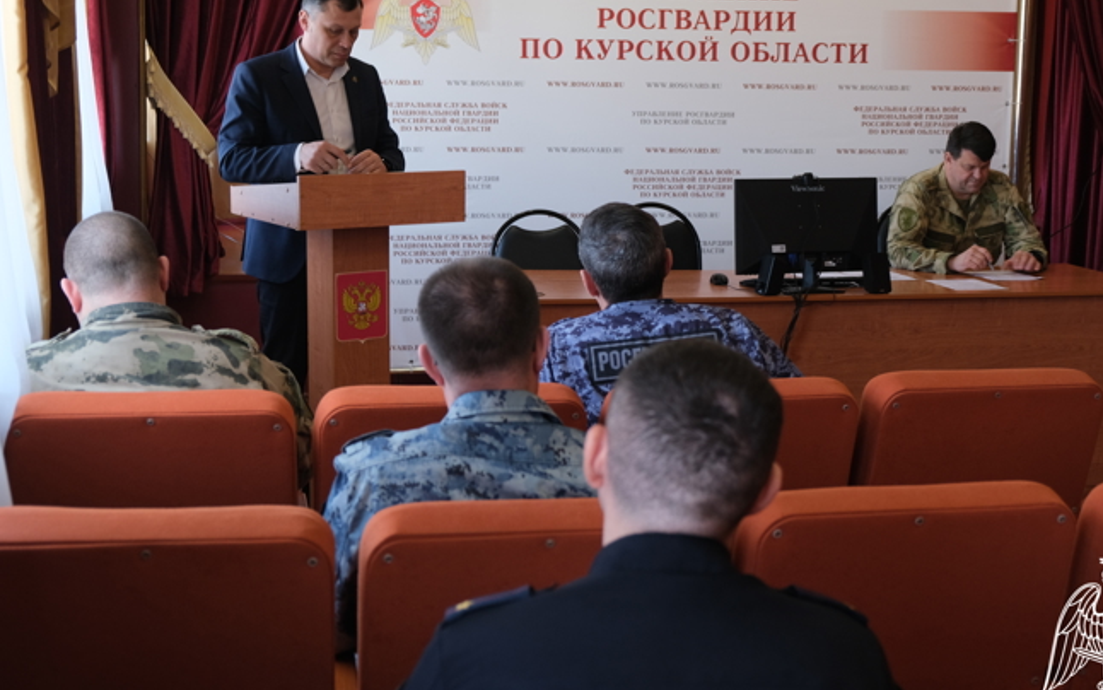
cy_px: 311
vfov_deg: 22.4
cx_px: 620
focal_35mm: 58
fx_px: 1744
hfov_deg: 35.1
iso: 400
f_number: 3.6
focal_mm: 32.9
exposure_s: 1/30
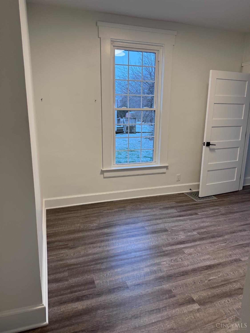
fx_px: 231
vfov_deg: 71.6
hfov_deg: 56.8
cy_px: 166
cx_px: 125
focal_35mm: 24
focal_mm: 6.76
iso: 100
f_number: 1.78
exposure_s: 1/121
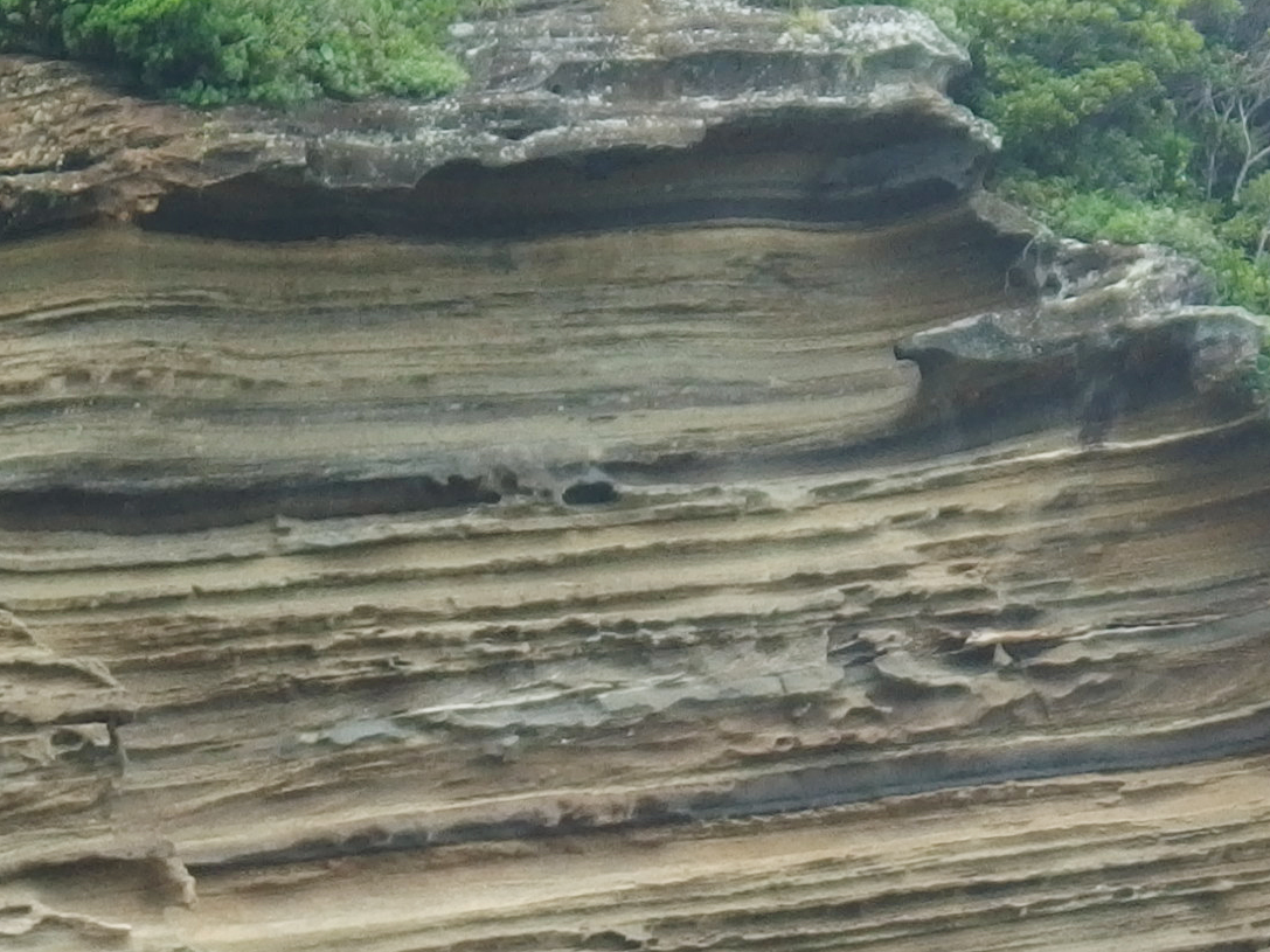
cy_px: 1510
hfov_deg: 5.6
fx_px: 12986
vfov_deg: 4.2
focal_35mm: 354
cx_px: 1062
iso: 100
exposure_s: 1/500
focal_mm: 17.3
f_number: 3.5
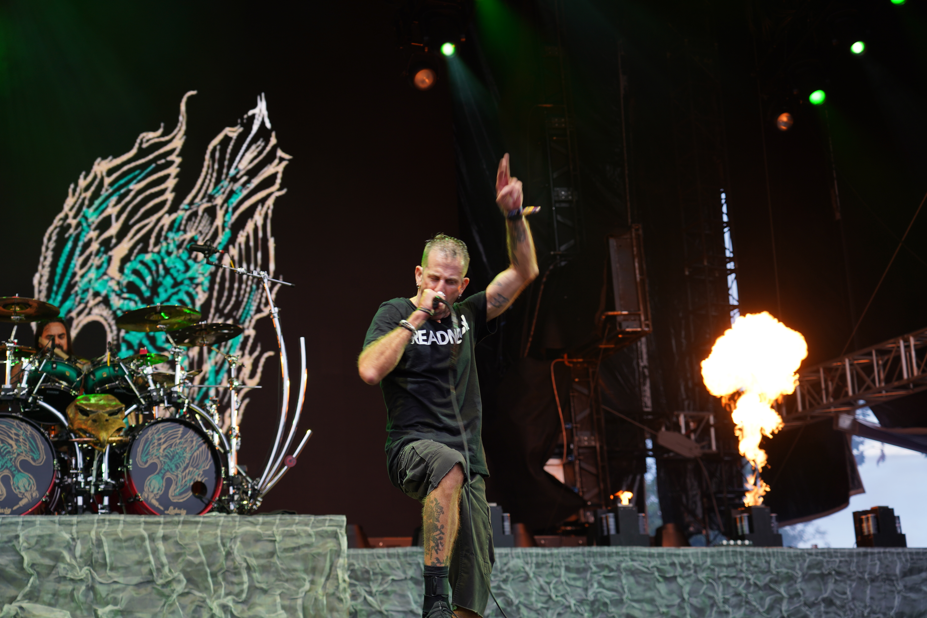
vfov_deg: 22.3
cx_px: 464
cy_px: 309
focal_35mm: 61
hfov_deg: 32.9
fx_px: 1571
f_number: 4
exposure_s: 1/80
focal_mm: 61
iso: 200
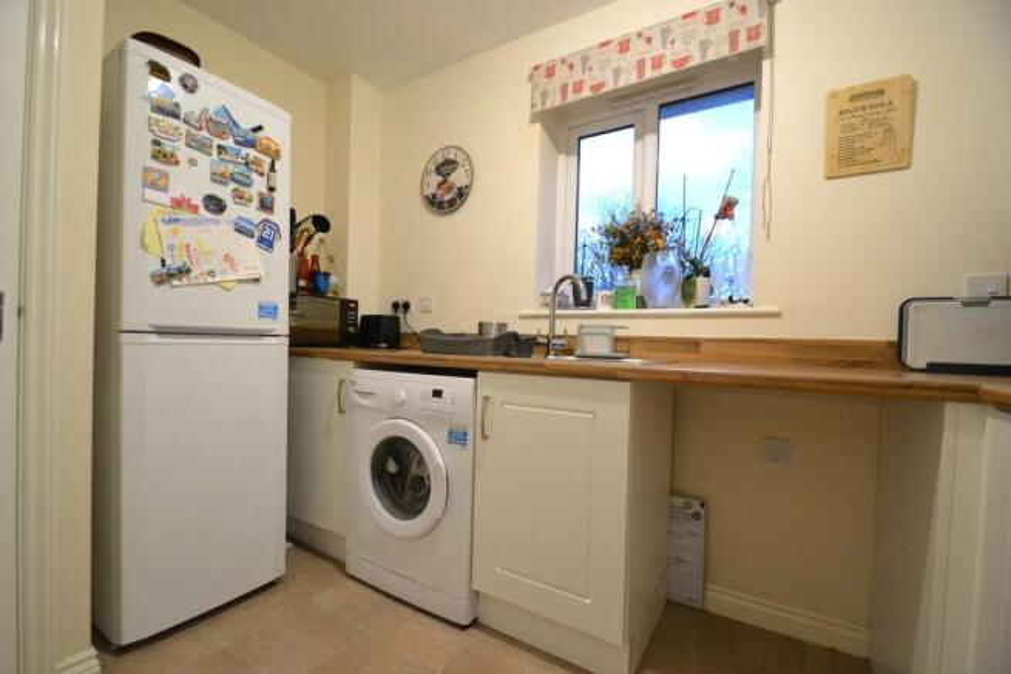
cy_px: 337
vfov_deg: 77.4
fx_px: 421
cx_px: 506
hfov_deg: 100.4
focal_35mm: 15
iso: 2800
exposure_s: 1/60
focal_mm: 10
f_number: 3.5
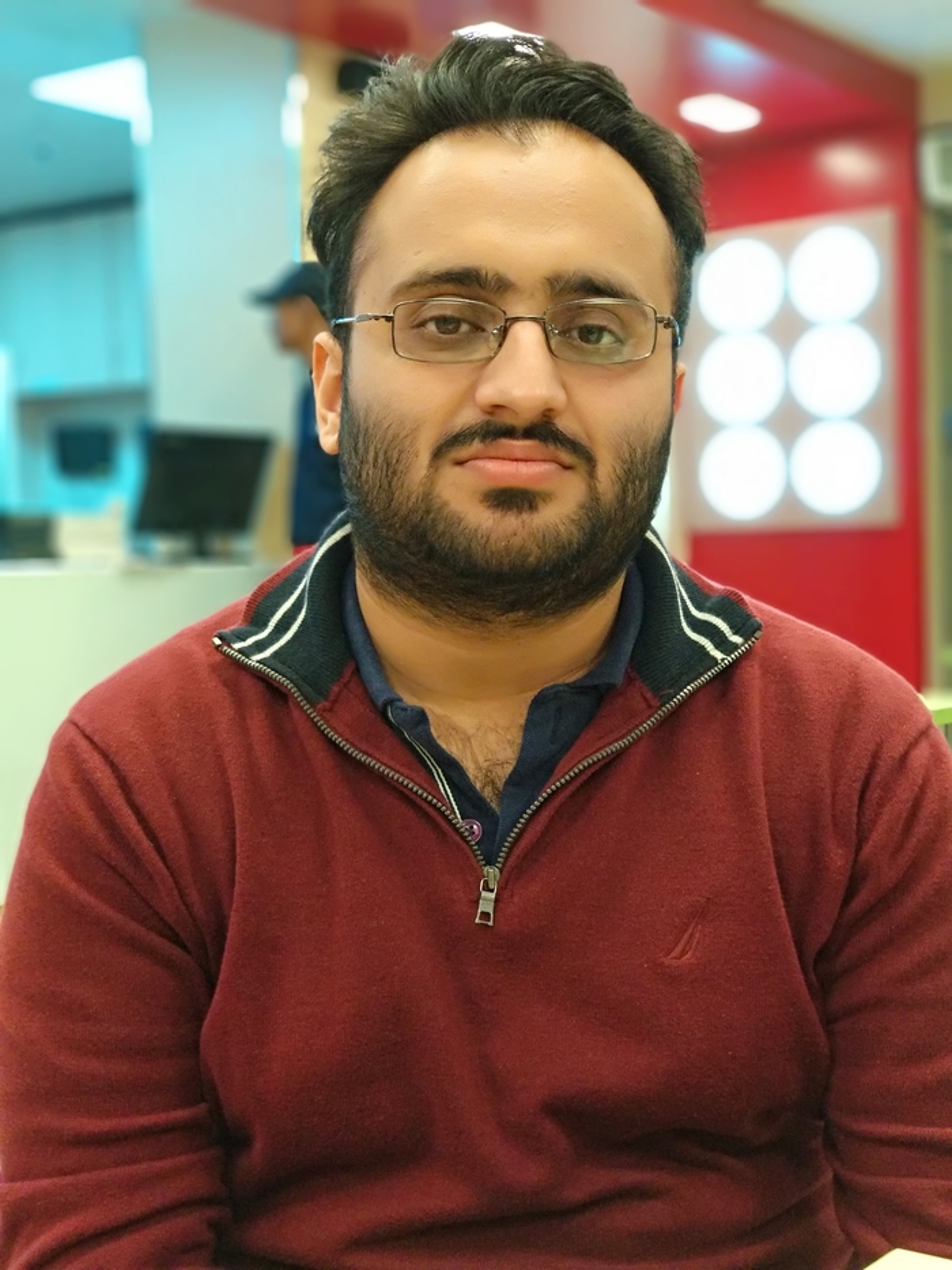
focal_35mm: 52
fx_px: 1906
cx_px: 476
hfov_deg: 28.0
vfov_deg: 36.8
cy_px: 635
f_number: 2.6
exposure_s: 1/50
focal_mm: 5.99
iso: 800
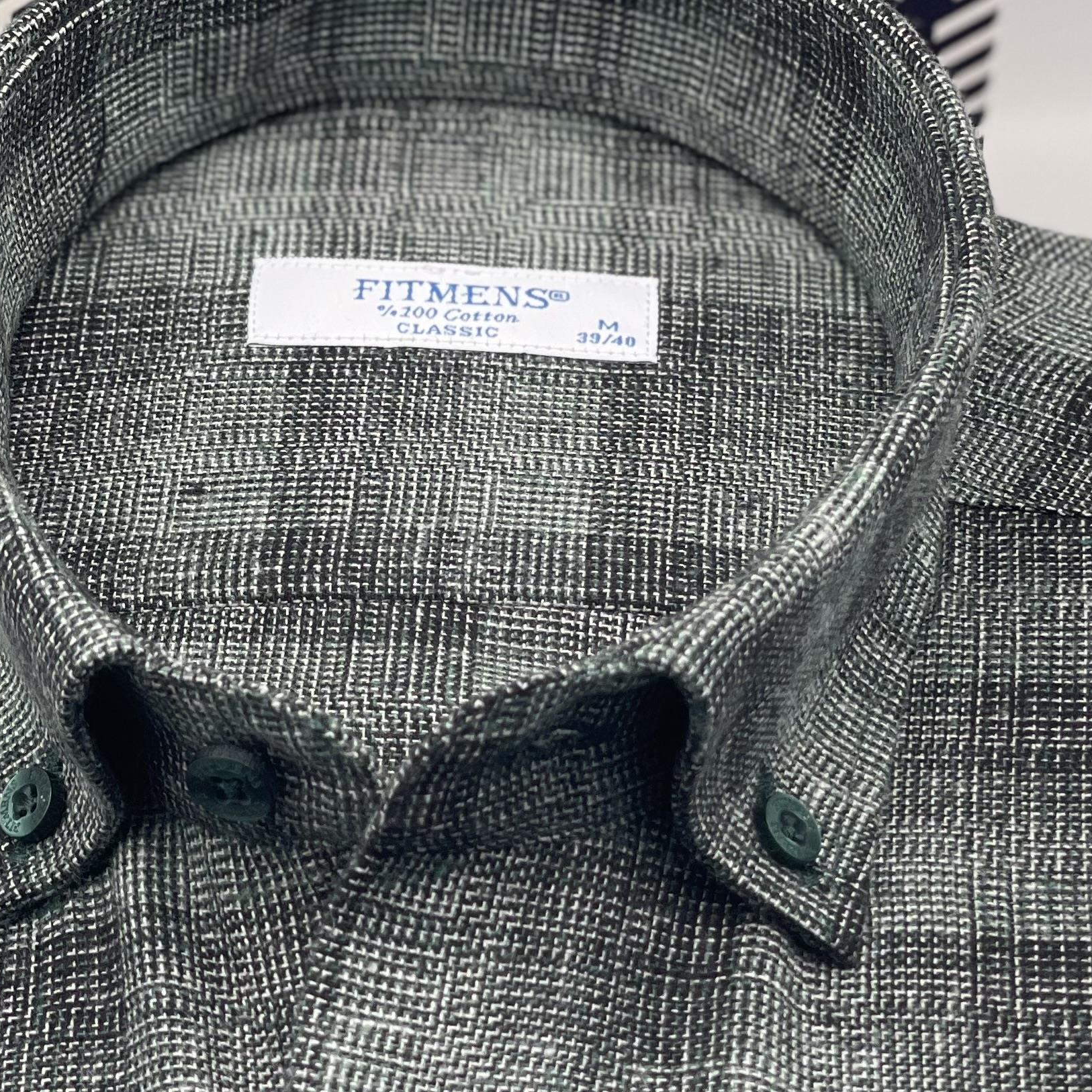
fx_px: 4069
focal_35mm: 114
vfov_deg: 15.1
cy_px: 1042
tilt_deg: -42.0
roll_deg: +0.8
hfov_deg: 15.3
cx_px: 428
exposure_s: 1/100
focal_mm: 6
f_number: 2
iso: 50
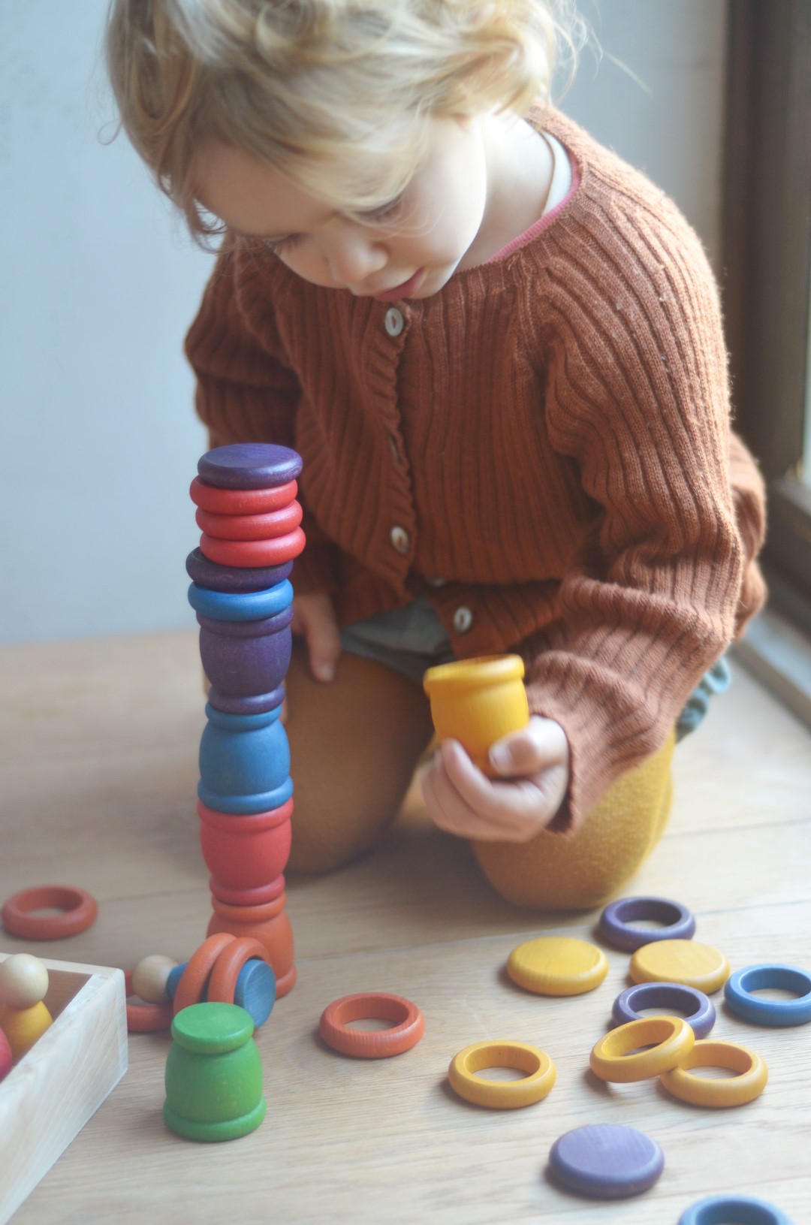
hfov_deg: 18.1
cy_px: 612
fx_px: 2546
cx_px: 406
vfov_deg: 27.0
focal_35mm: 75
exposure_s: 1/100
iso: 320
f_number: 1.8
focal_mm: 50
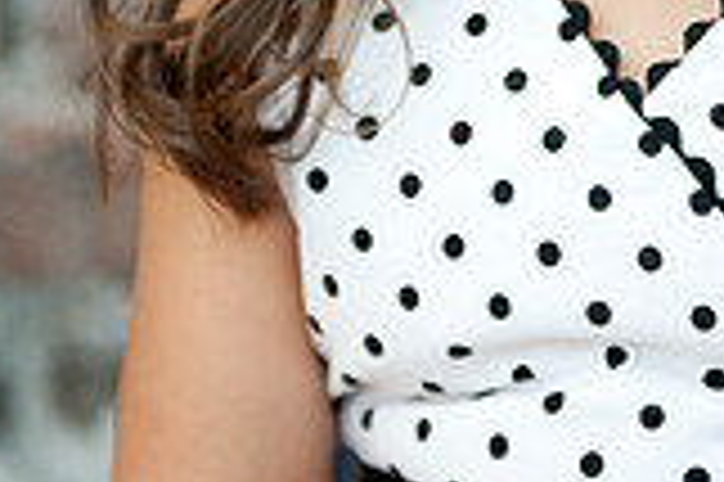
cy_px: -180
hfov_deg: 10.5
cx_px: 614
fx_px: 3938
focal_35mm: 196
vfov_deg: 6.9
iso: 200
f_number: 2.8
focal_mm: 70
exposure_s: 1/250
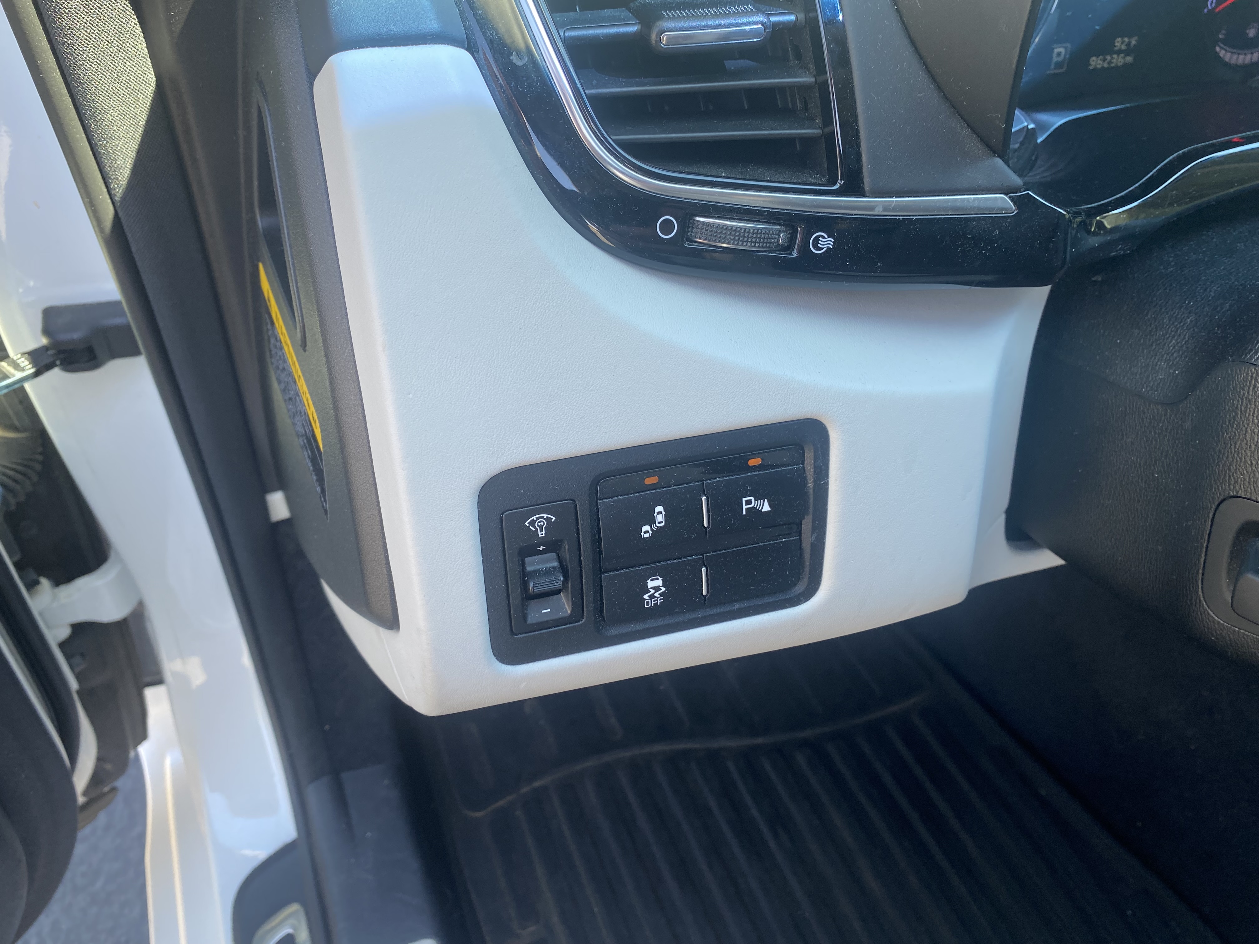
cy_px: 472
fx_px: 946
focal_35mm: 26
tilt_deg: -46.7
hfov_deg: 67.3
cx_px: 630
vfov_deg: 53.1
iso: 40
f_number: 1.8
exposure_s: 1/121
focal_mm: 4.25
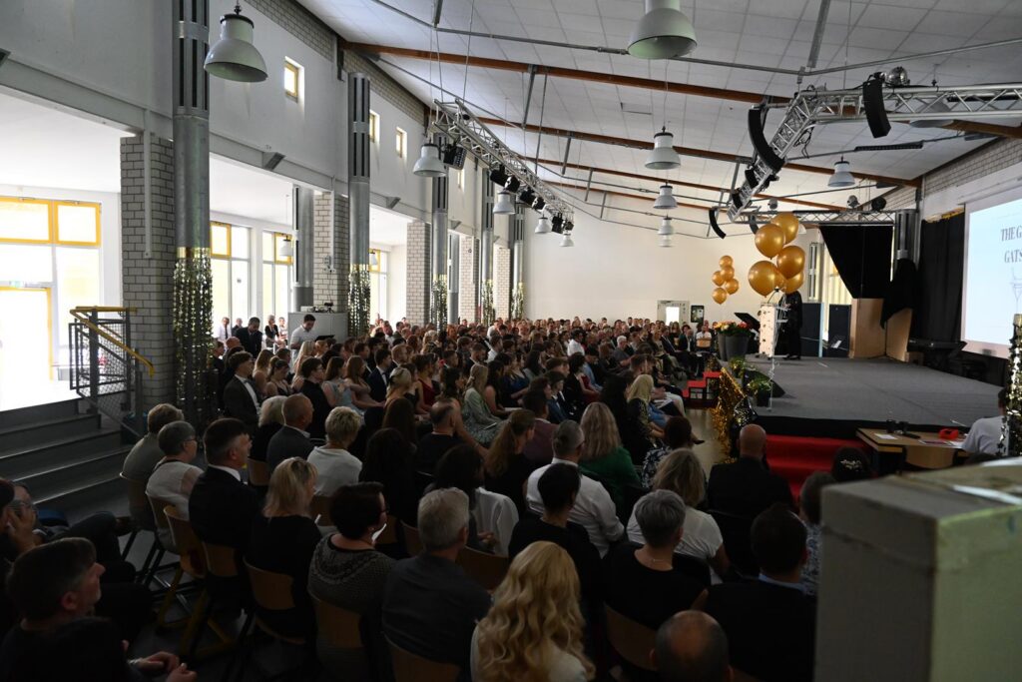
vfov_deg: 53.1
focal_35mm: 24
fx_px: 681
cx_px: 511
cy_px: 341
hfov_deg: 73.7
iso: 2500
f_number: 4.5
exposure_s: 1/80
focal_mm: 16
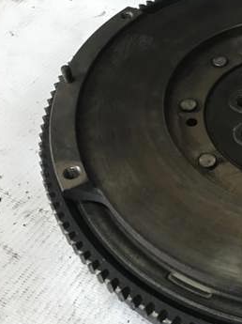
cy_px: 143
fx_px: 486
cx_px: 275
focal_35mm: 52
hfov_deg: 25.6
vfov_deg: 36.8
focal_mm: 3.99
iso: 64
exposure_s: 1/17
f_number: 1.8
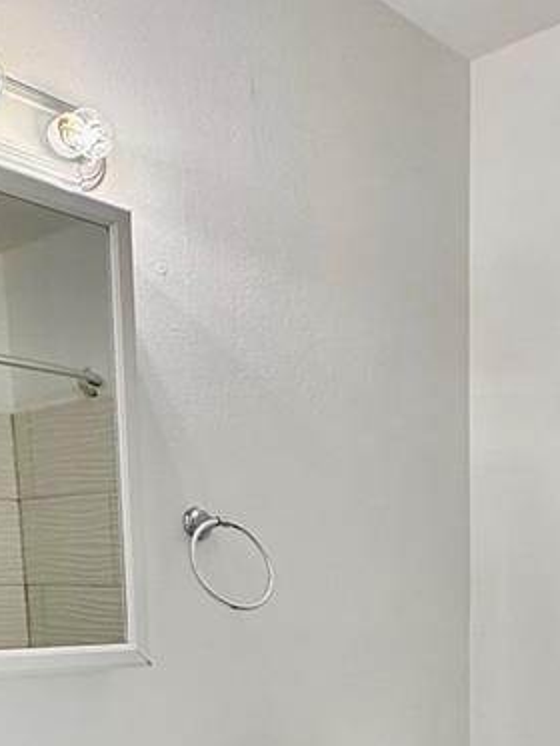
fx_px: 970
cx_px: 474
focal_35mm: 45
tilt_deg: -8.5
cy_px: 718
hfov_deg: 31.1
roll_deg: +0.5
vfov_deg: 38.2
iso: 80
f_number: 2.2
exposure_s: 1/120
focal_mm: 2.22
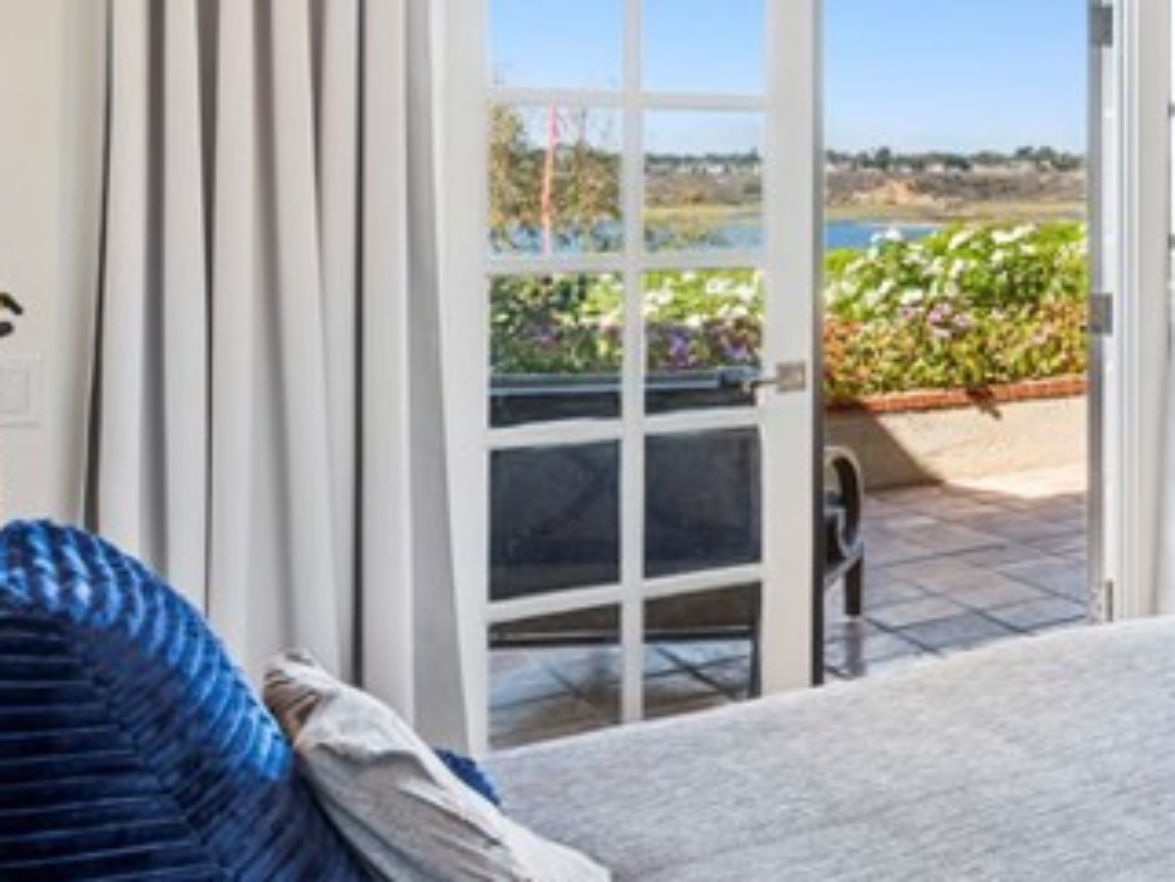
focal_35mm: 49
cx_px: 1479
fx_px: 1664
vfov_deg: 29.0
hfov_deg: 31.3
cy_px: 163
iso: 80
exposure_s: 1/25
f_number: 8
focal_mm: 16
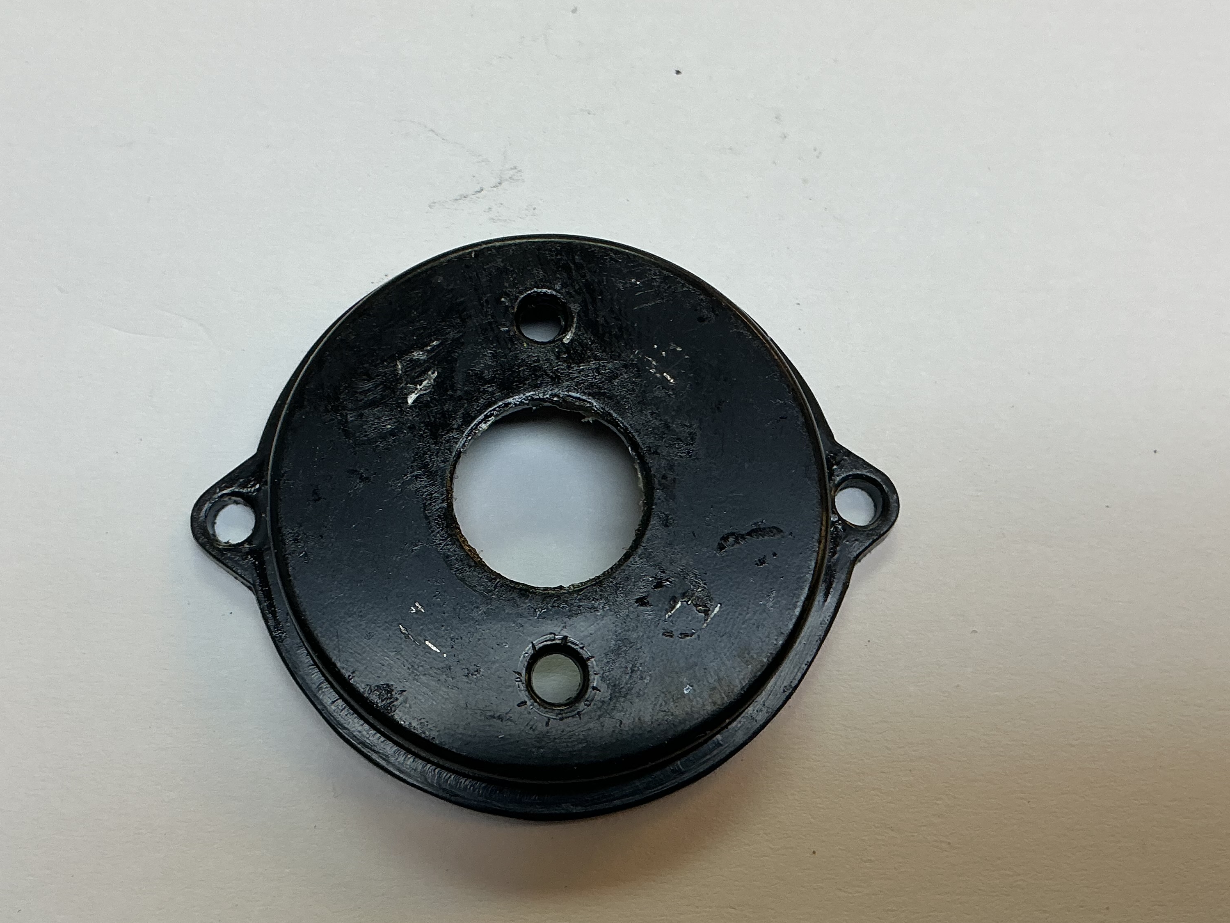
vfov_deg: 36.8
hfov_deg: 47.7
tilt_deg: -75.5
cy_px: 452
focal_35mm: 39
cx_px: 524
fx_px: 1386
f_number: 1.8
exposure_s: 1/100
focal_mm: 3
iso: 32
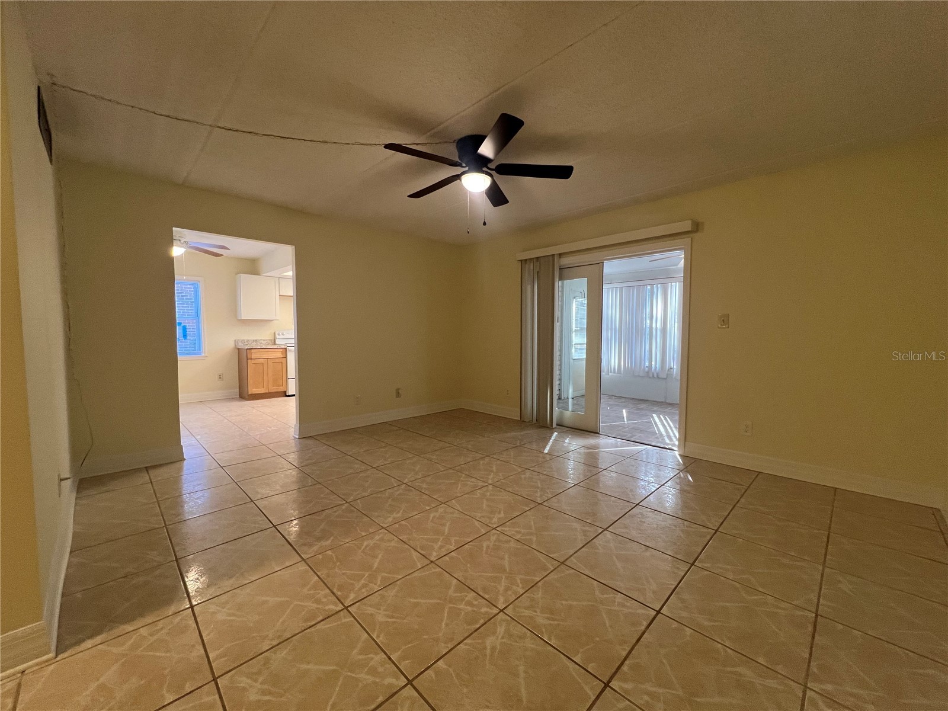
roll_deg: -0.6
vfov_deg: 89.9
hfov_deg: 106.2
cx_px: 474
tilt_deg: -4.1
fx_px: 356
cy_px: 356
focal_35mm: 13
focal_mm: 1.57
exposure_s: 1/60
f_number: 1.8
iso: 160
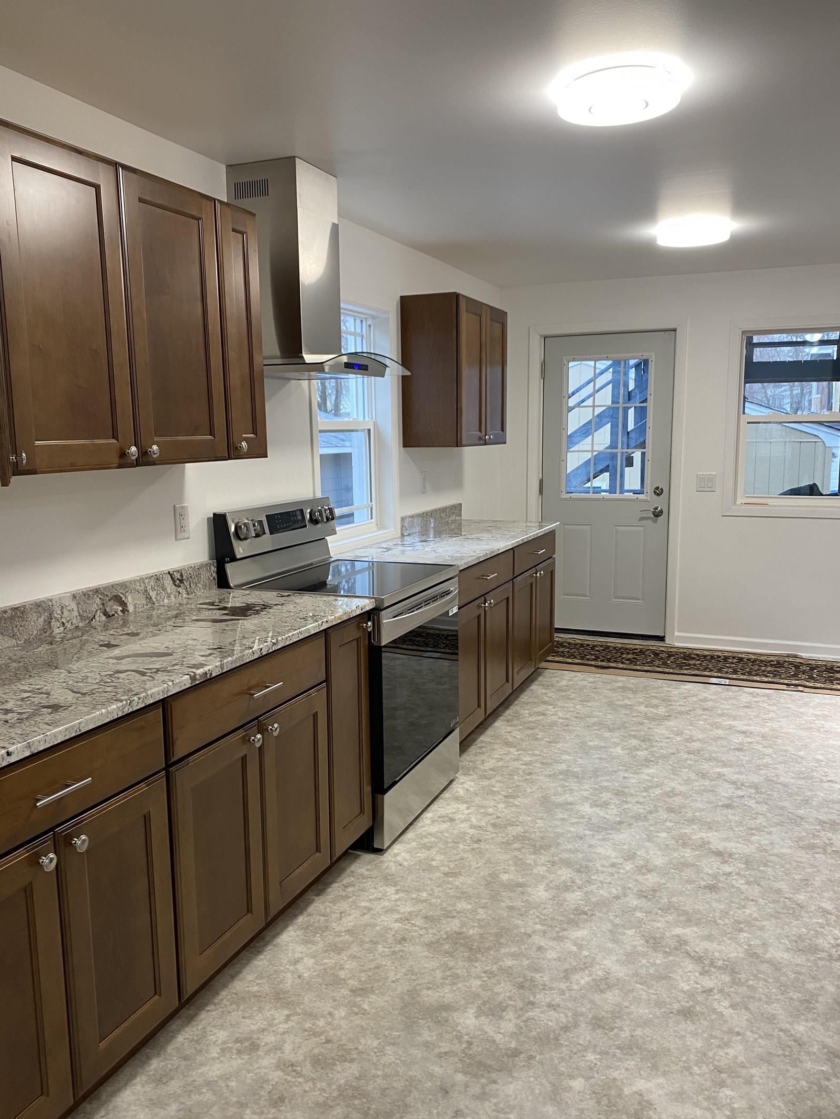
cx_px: 416
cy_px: 587
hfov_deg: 49.8
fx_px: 906
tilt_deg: -8.1
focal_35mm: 28
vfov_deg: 63.4
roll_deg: +1.4
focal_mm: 4.25
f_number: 1.8
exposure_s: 1/60
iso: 100
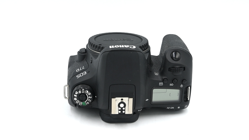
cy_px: 69
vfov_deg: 15.3
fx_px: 521
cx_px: 124
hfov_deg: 26.9
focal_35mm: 79
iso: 200
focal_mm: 50
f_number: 10
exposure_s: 1/80
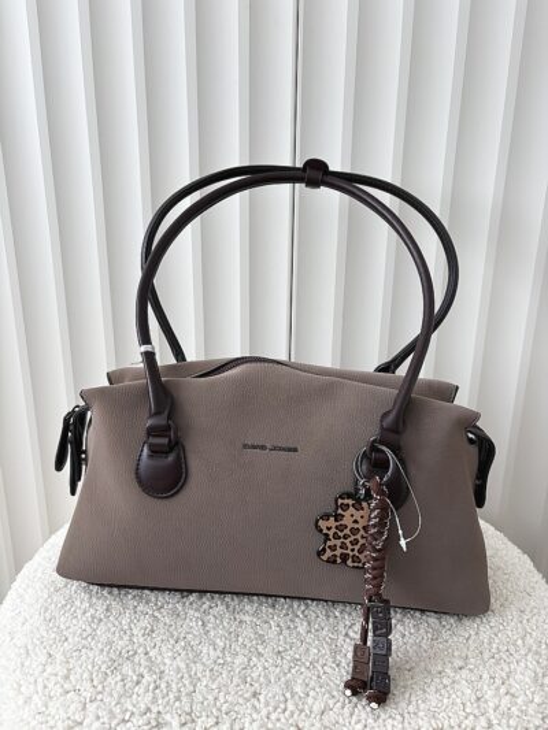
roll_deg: -1.5
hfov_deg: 53.1
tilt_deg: -16.1
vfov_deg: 67.3
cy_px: 365
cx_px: 274
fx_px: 549
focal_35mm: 26
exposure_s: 1/122
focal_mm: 5.96
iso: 100
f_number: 1.6
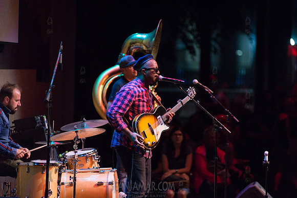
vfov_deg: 6.9
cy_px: 99
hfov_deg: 10.3
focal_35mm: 200
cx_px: 148
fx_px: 1650
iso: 3200
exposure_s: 1/500
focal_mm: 200
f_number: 2.8
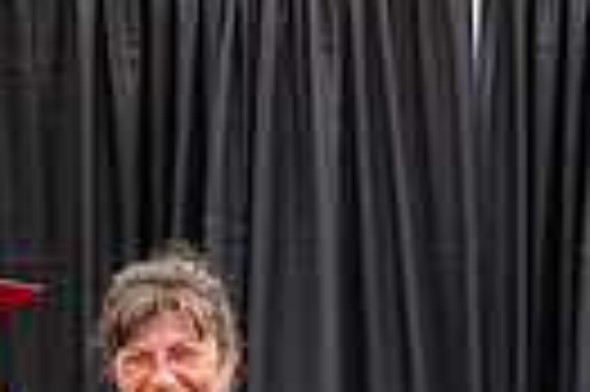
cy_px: 692
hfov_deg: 8.3
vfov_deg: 5.5
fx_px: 4043
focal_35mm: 247
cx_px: 85
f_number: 5.6
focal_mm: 48
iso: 500
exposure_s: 1/500
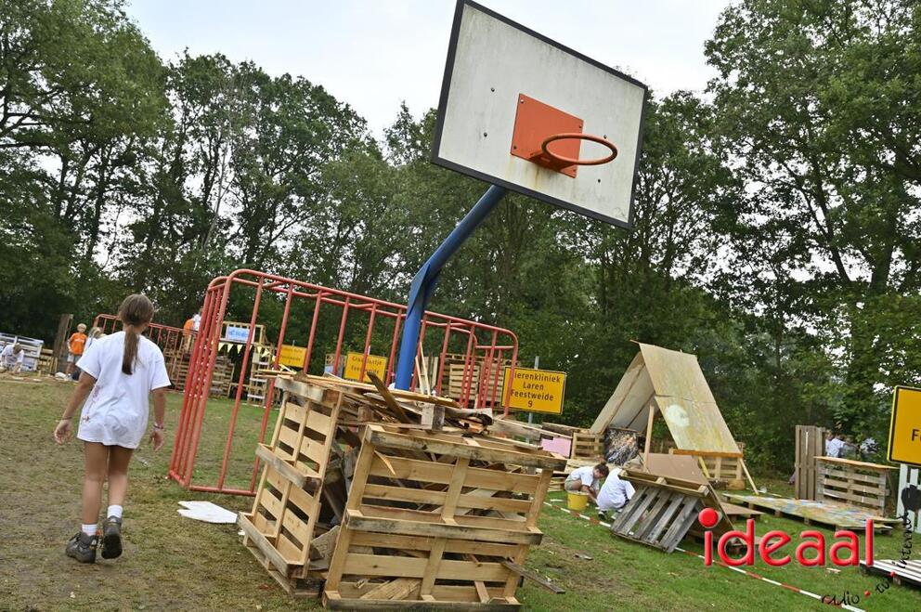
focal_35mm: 31
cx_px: 460
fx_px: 792
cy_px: 306
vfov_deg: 42.2
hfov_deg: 60.3
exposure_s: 1/200
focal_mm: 31
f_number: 7.1
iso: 200
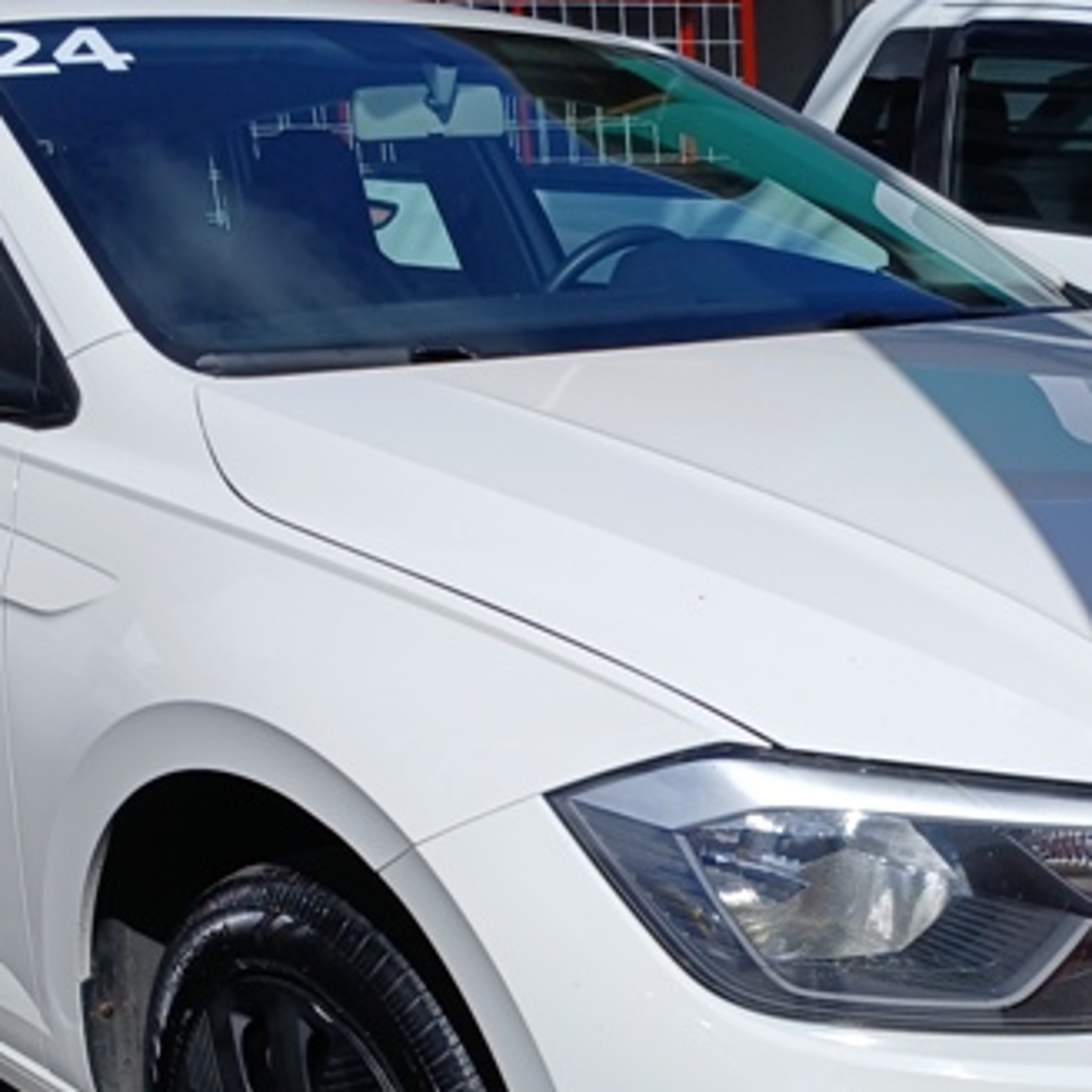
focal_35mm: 56
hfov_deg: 30.5
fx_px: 1999
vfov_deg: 30.0
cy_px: 846
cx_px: 653
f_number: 1.8
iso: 20
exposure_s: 1/1481
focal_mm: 3.98
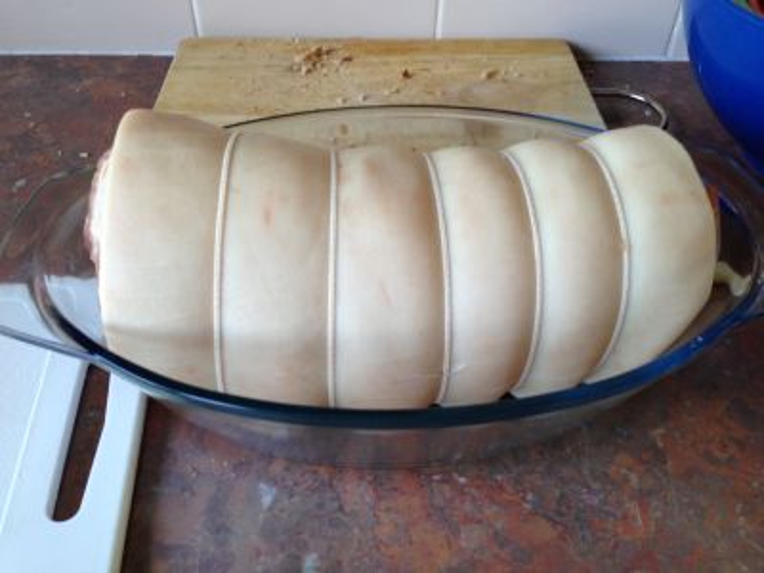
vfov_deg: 42.9
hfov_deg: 55.4
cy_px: 286
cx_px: 382
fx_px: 728
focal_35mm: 33
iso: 50
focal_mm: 4.13
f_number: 2.4
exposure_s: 1/24
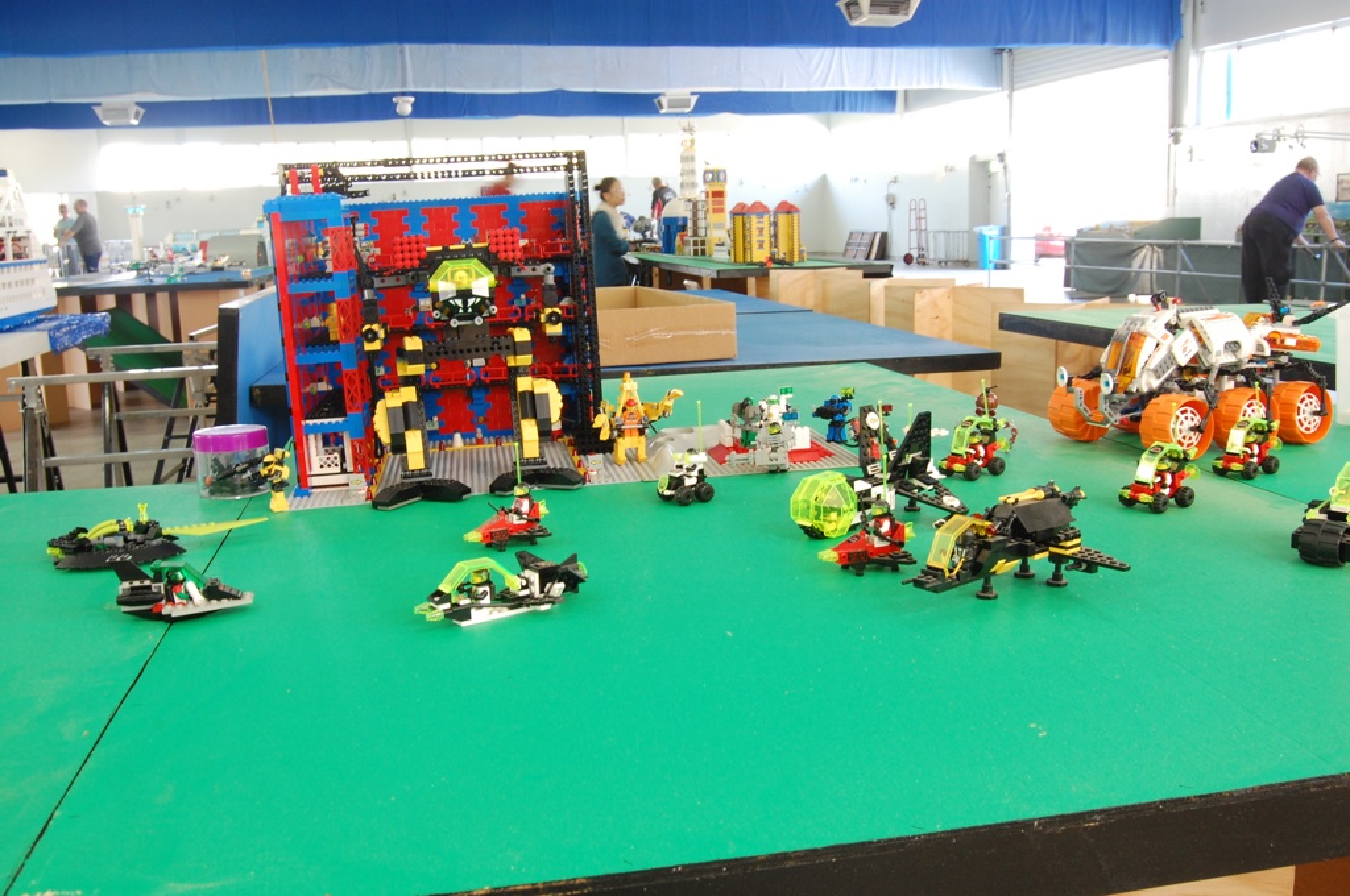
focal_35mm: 34
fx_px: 1292
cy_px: 448
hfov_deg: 55.2
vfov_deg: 38.3
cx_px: 675
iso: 400
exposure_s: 1/3
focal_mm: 23
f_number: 10
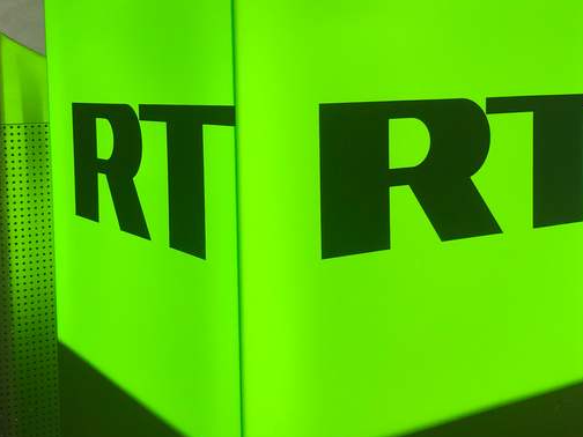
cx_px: 270
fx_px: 842
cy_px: 159
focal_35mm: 50
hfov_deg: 38.2
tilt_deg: -4.3
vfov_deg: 29.0
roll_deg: +0.9
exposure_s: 1/312
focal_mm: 3.99
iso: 20
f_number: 1.8
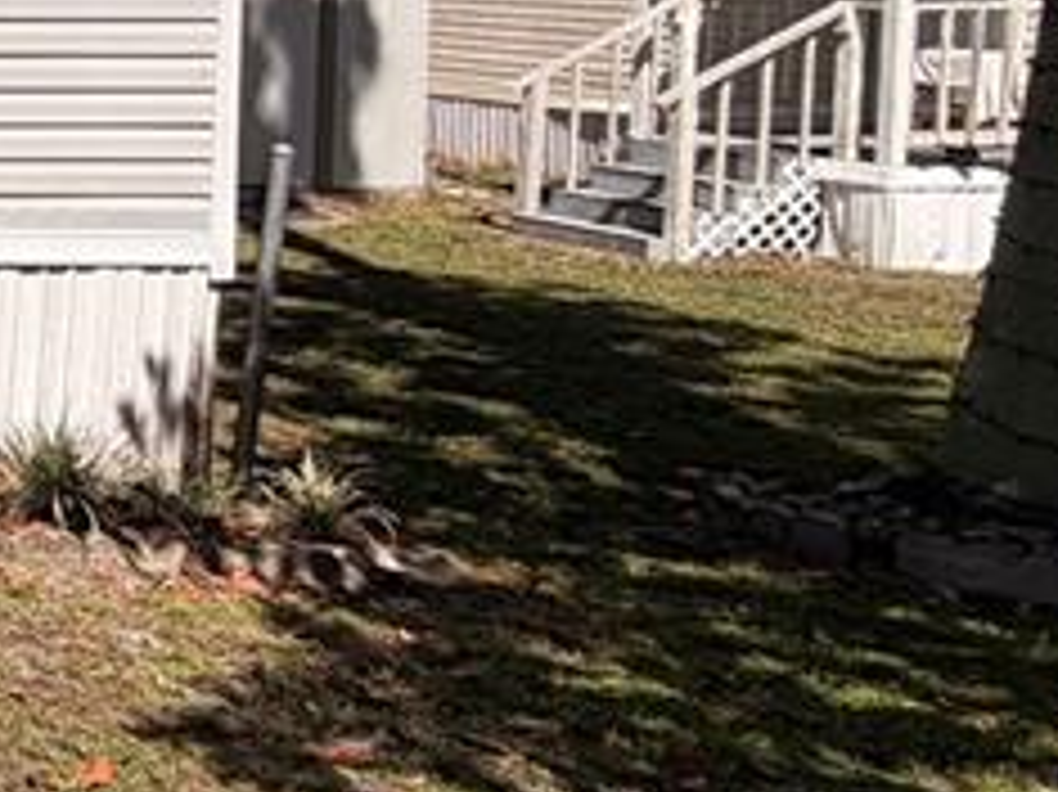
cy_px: 27
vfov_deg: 23.2
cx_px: -963
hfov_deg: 20.0
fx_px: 1863
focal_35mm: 61
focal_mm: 2.22
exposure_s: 1/1399
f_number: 2.2
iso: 20
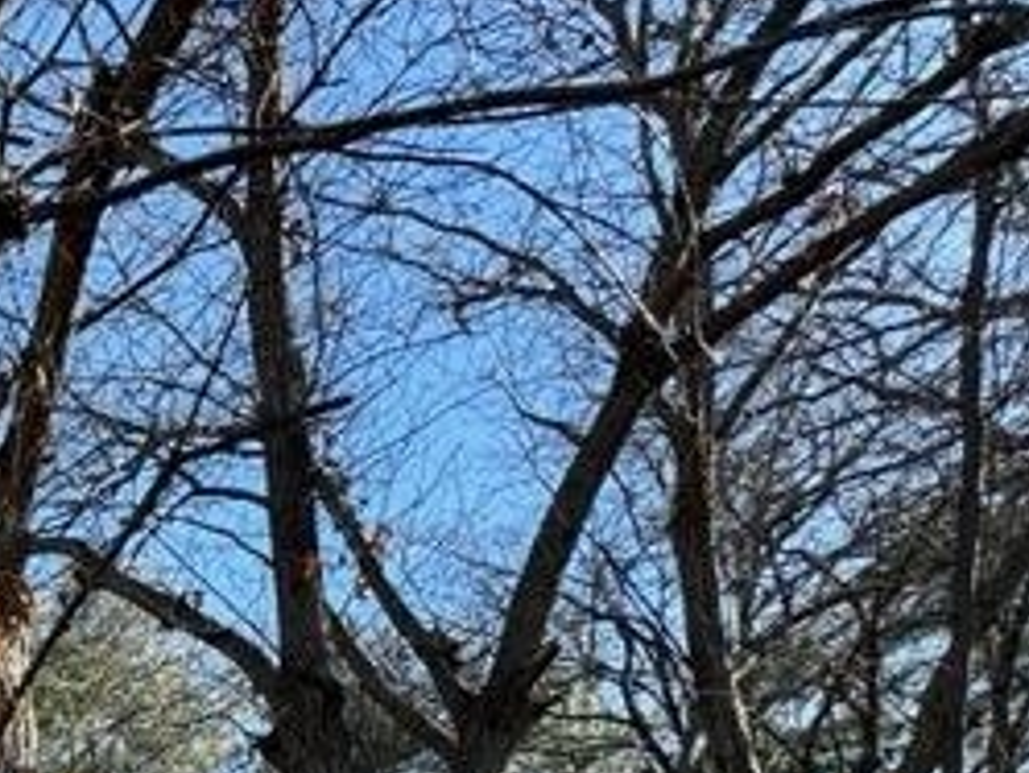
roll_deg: +1.7
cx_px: -393
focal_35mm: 45
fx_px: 1338
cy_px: 1149
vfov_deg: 24.9
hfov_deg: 30.4
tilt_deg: +9.7
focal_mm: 2.22
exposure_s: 1/473
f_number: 2.2
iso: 40
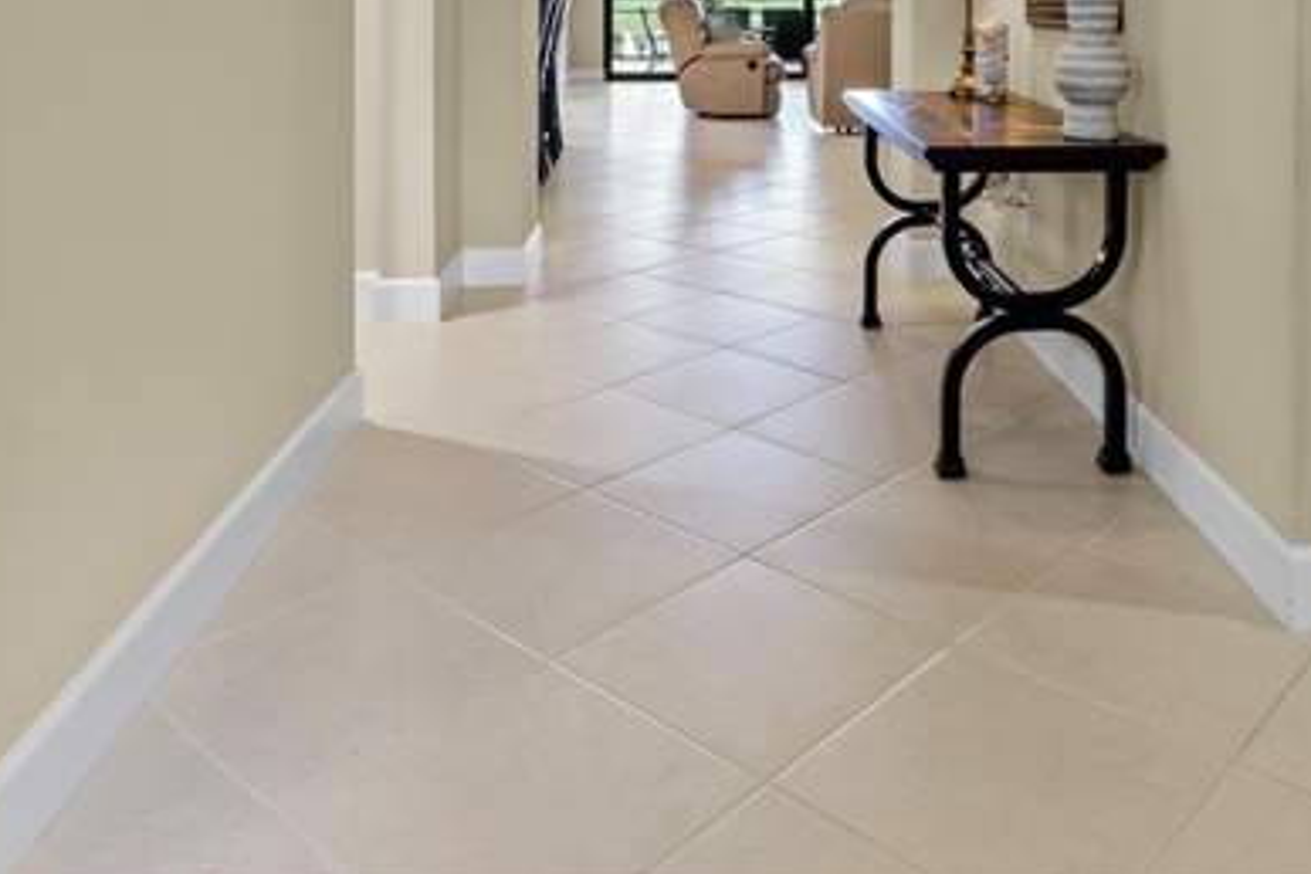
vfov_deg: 37.3
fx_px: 1129
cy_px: -22
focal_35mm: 31
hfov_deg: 59.9
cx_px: 766
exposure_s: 1/60
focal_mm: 10
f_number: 4.5
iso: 800
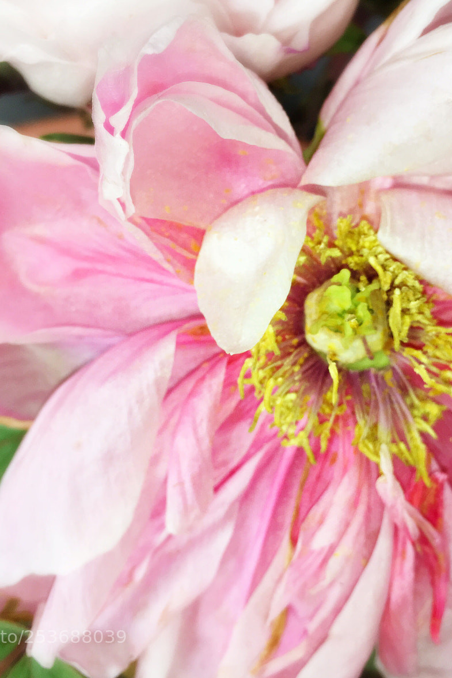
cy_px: 336
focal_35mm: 41
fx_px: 772
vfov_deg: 47.4
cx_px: 286
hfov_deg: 32.5
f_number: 2.2
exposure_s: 1/180
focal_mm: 4.15
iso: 80
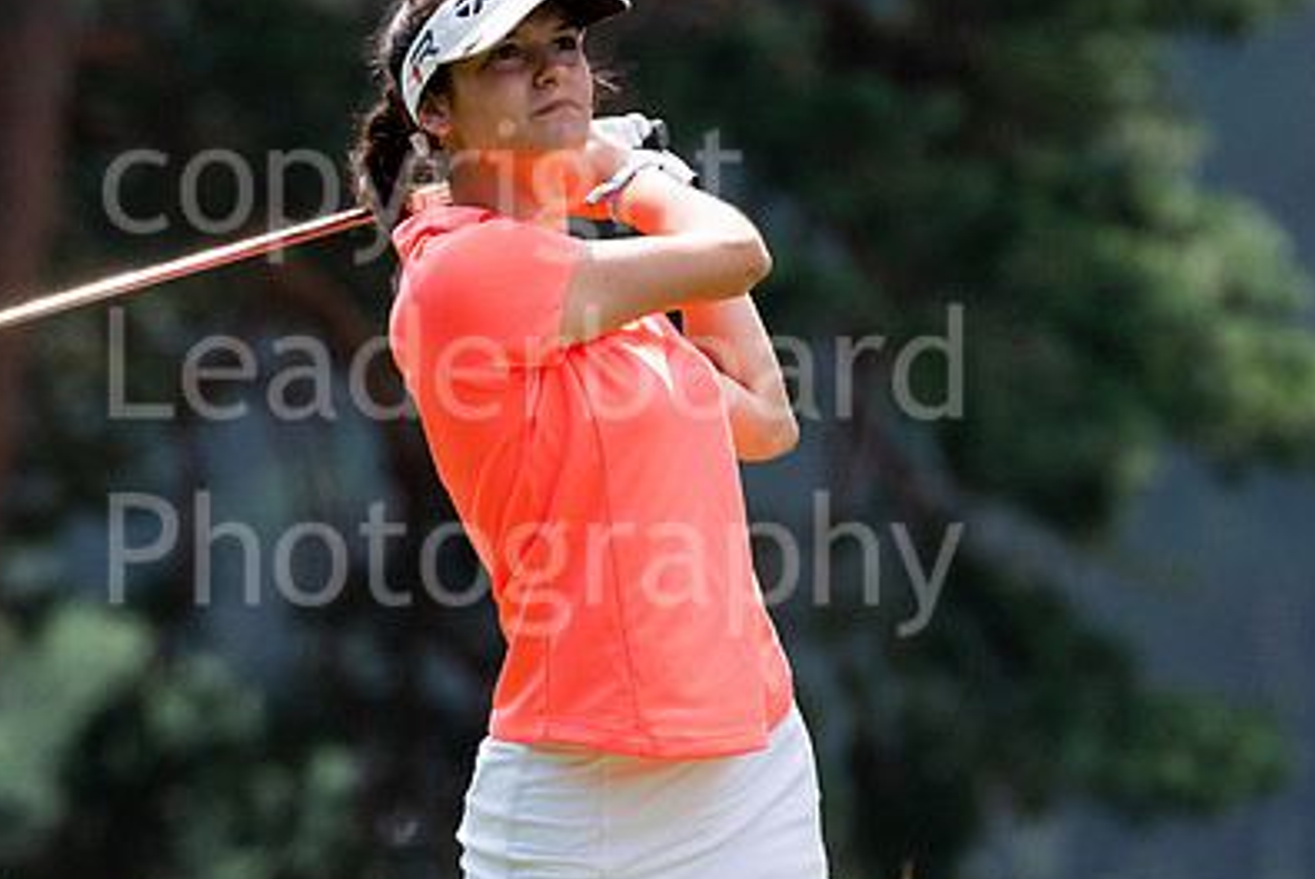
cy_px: 395
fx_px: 27342
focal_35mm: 748
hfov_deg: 2.8
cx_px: 539
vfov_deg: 1.8
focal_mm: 340
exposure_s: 1/1600
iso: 1000
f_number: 6.3
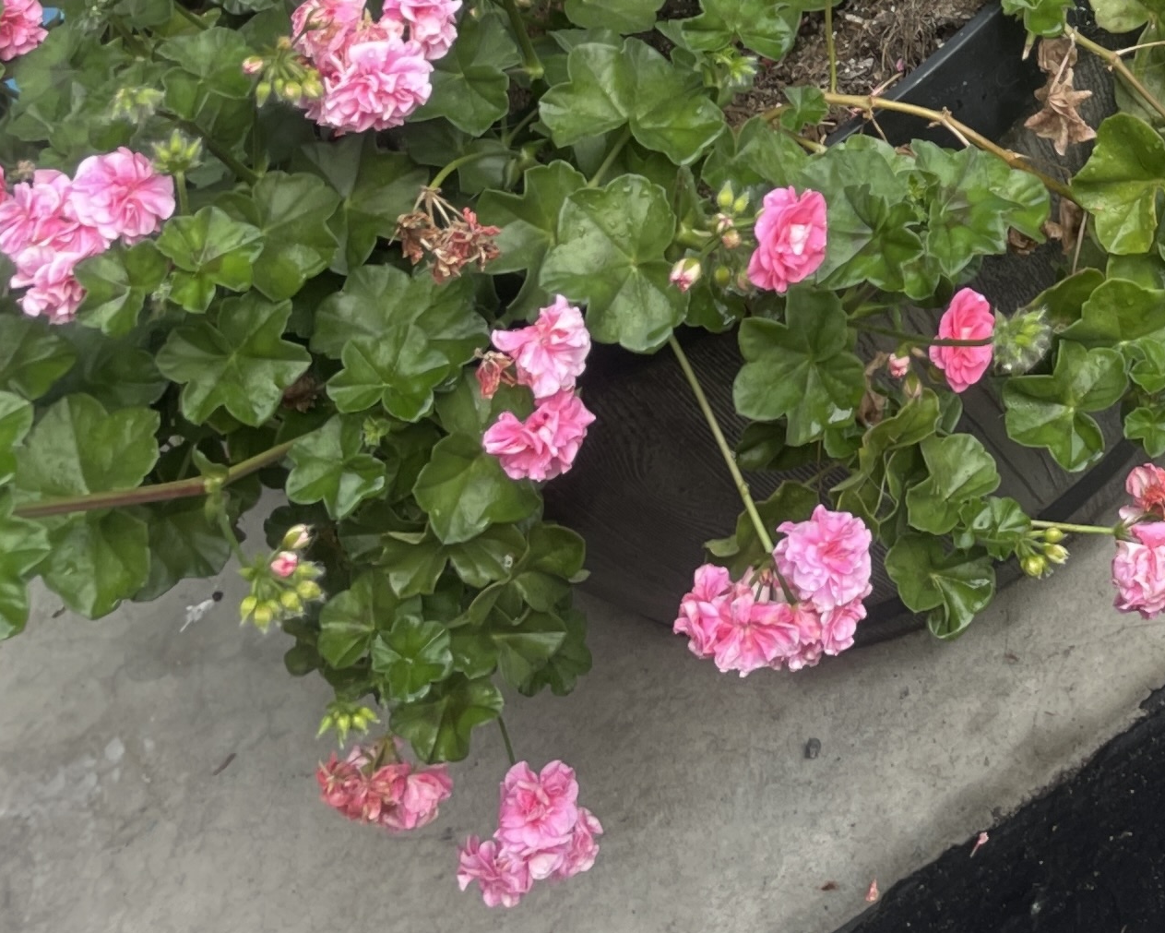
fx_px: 2793
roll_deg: +23.2
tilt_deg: -27.9
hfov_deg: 21.7
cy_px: -391
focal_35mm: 81
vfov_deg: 17.4
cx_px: 1430
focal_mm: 4.2
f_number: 1.6
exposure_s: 1/195
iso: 40
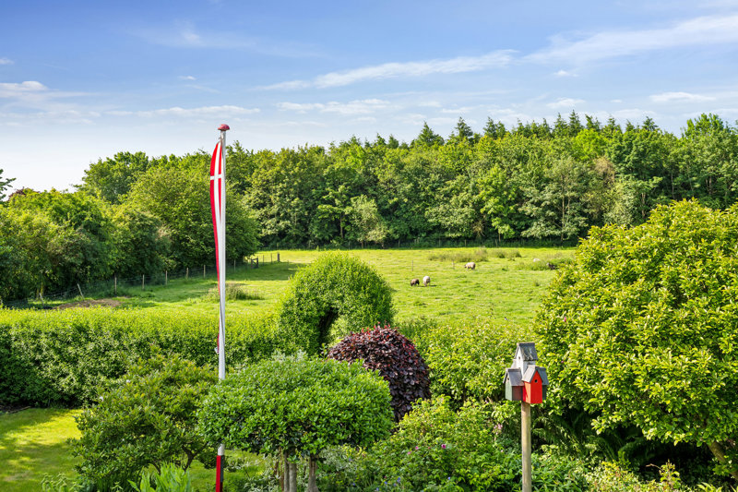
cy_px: 246
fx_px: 717
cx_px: 369
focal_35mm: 35
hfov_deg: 54.4
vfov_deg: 37.8
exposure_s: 1/250
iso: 200
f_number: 8
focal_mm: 35
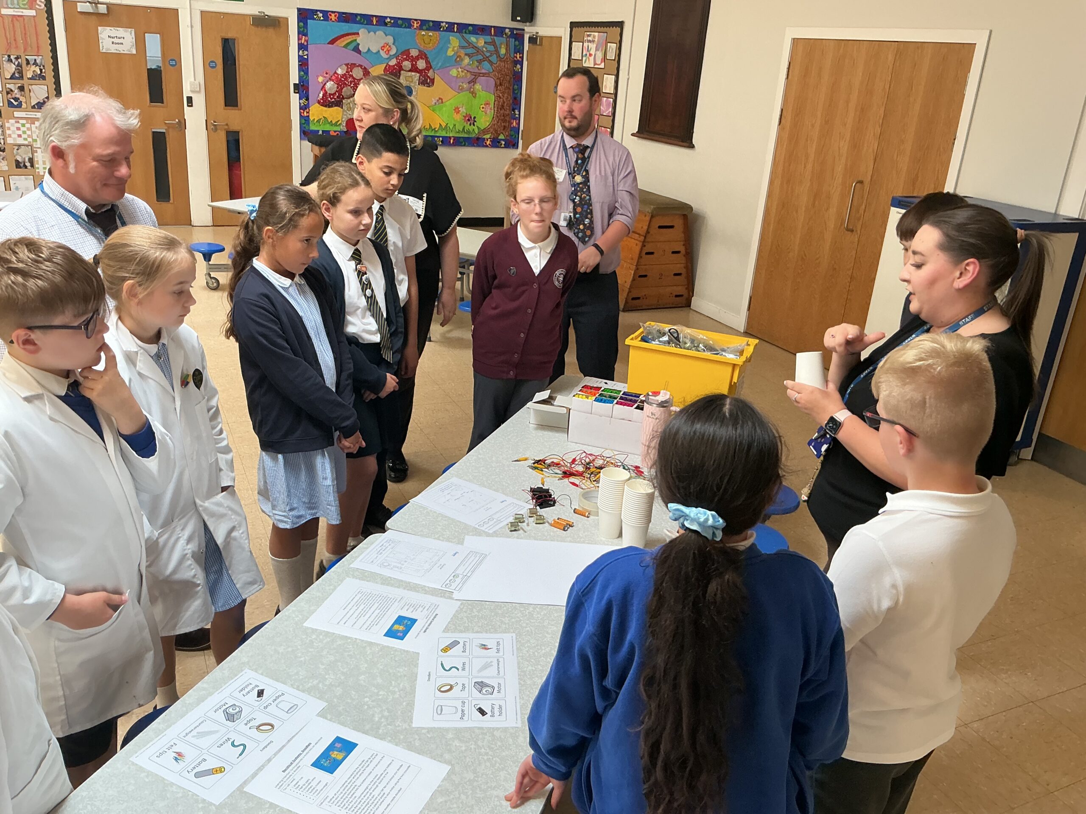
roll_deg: -4.6
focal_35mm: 29
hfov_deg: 61.7
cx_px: 543
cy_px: 407
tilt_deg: -21.5
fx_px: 910
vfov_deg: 48.2
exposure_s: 1/50
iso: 50
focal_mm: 3
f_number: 1.8
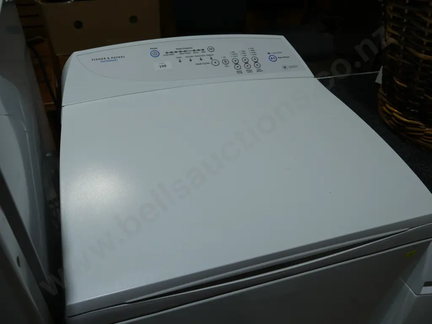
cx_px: 216
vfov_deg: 49.8
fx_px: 350
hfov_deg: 63.4
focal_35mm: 28
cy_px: 162
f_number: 5
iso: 200
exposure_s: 1/250
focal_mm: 14
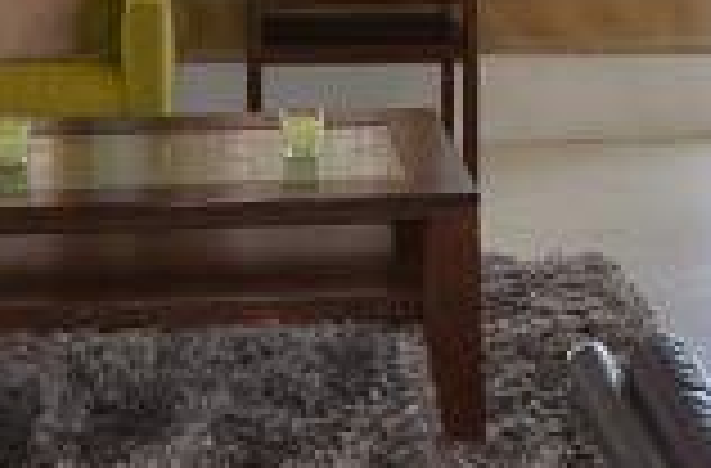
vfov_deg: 16.8
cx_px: 387
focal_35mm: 76
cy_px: -128
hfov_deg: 26.7
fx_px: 1495
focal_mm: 10
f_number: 4
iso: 560
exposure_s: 1/60
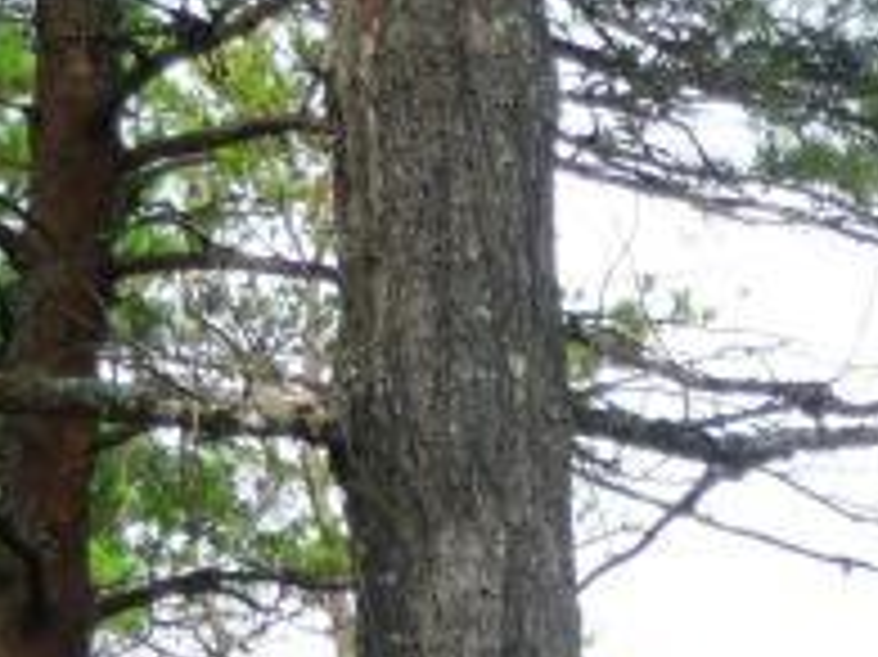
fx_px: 10570
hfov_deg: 4.7
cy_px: 963
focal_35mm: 417
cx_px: 1148
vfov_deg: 3.5
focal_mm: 17.5
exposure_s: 1/200
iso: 100
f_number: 4.7
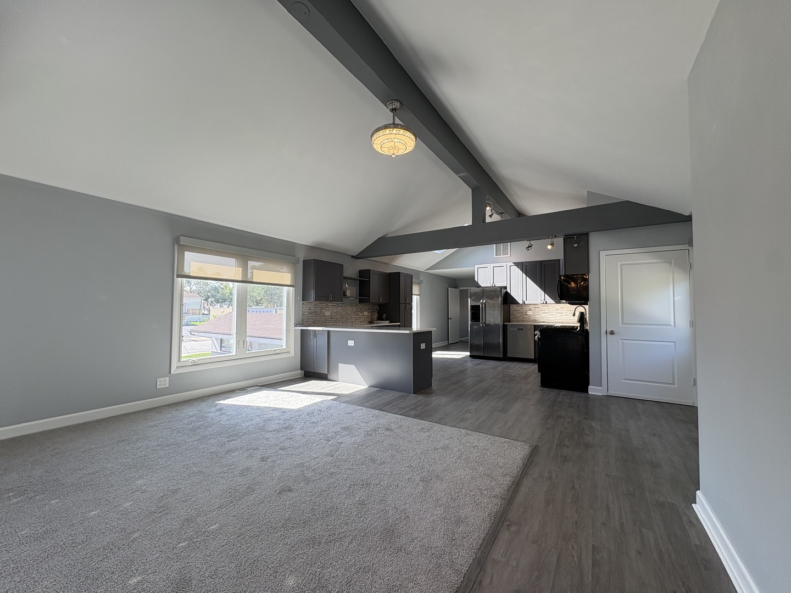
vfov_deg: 85.7
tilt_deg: +3.0
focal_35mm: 14
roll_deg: +0.2
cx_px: 396
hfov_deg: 102.1
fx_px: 320
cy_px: 296
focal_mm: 2.22
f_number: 2.2
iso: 64
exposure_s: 1/125
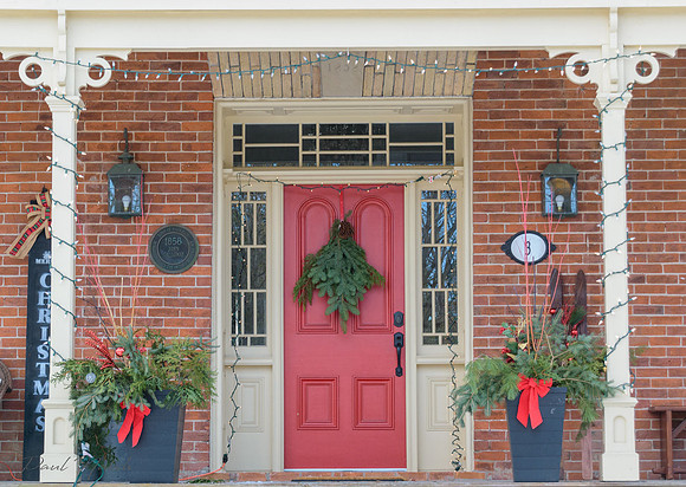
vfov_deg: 13.7
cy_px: 247
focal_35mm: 105
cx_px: 333
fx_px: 2032
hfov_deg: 19.2
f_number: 8
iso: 560
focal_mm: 52
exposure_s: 1/100
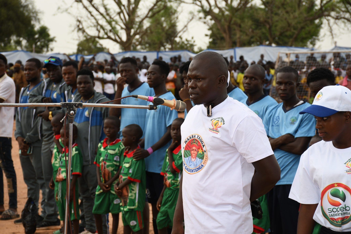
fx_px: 1092
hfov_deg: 18.3
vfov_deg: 12.2
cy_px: 117
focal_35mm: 112
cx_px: 176
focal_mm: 75
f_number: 7.1
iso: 200
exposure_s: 1/250
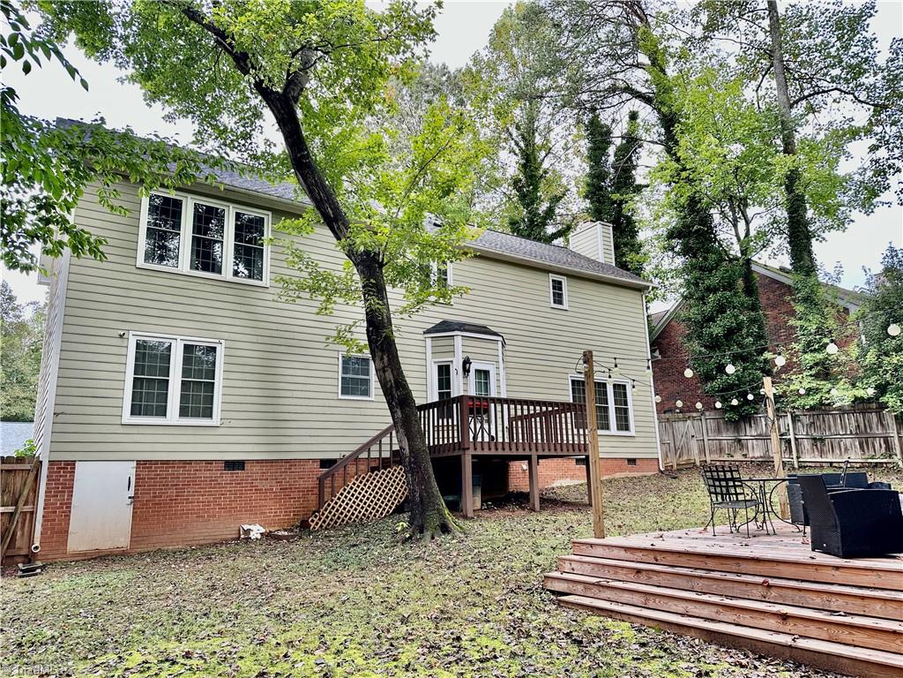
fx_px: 626
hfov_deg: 71.6
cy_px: 339
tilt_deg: +12.8
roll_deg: +1.2
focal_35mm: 24
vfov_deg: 56.8
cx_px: 452
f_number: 1.78
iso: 80
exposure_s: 1/252
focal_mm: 6.86
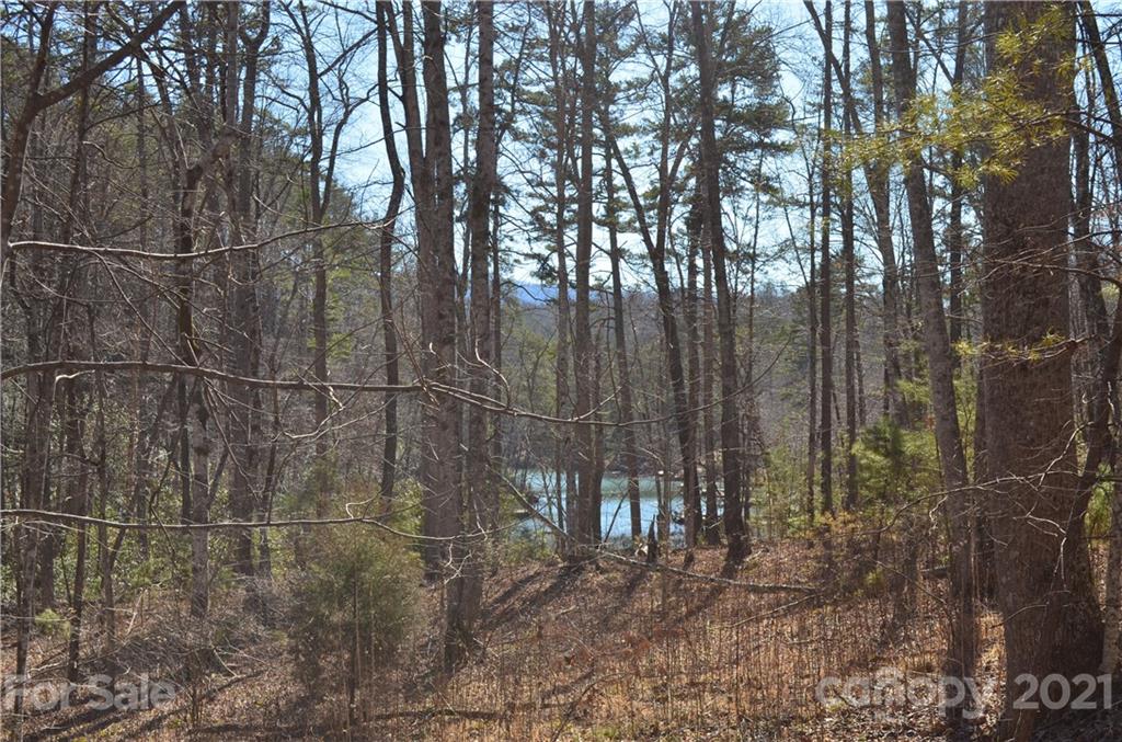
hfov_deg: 39.0
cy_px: 371
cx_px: 561
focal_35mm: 51
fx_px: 1585
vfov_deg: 26.3
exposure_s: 1/250
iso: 320
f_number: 10
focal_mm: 34
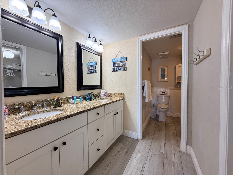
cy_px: 88
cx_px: 116
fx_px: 94
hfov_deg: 102.1
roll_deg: +0.0
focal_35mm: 14
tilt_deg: -1.6
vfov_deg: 85.7
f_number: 2.2
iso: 125
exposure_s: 1/120
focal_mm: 2.22
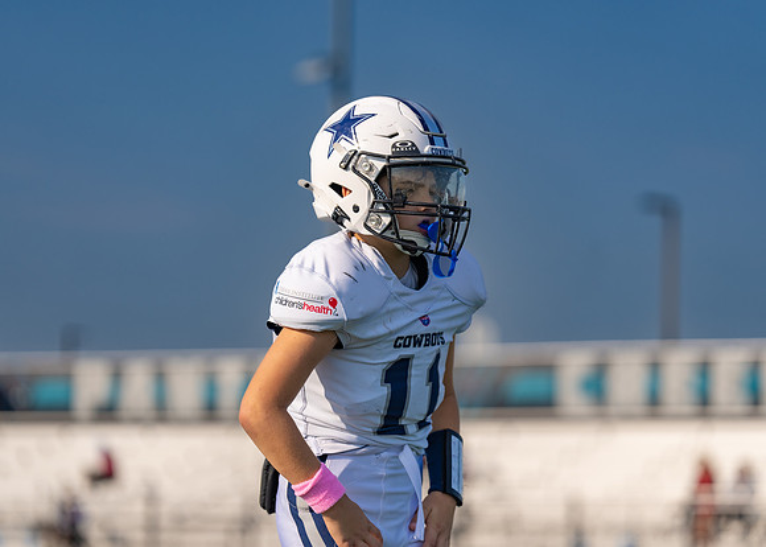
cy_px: 274
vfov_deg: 8.5
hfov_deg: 11.9
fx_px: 3663
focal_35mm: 168
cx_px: 383
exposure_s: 1/4000
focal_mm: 157
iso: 100
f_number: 3.2
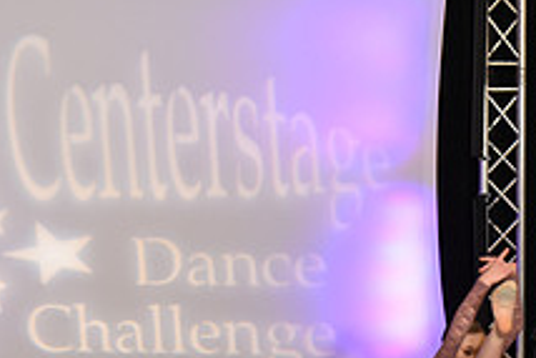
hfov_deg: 15.6
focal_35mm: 130
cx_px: 461
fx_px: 1937
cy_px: 444
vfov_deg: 10.4
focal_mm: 48
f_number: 3.5
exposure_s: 1/400
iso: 2500
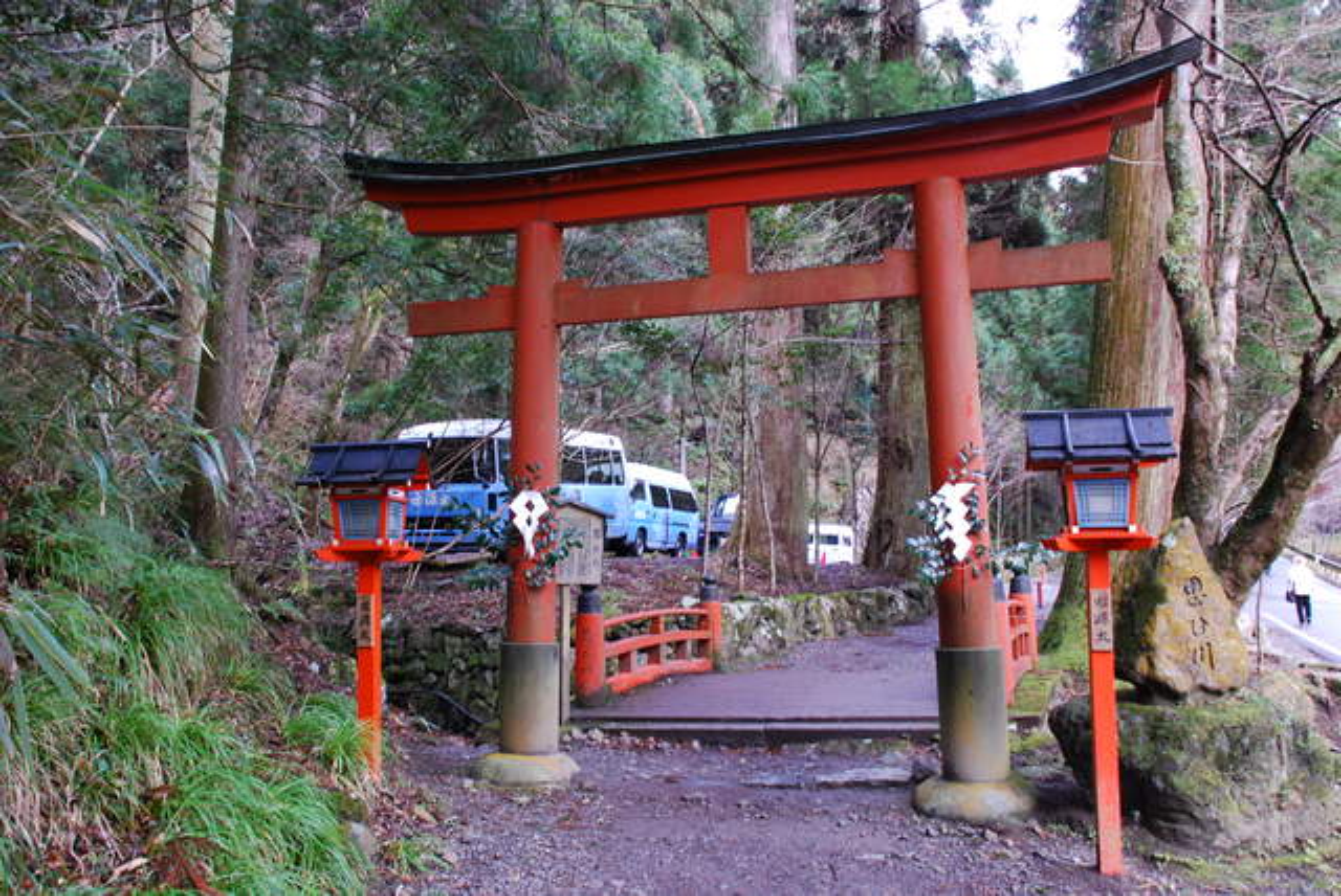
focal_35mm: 33
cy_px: 448
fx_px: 1230
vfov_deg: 40.0
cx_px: 670
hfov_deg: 57.2
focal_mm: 22
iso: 800
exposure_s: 1/60
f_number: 5.6
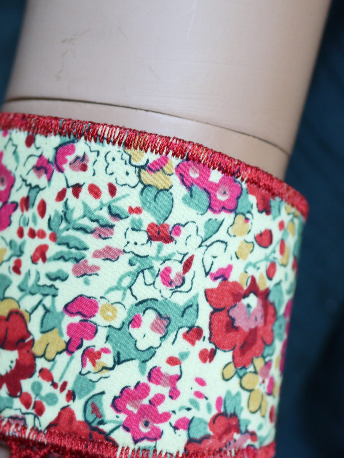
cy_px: 310
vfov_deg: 19.0
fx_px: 1365
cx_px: 99
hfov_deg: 14.3
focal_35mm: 103
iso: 400
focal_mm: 30
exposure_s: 1/60
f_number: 2.8
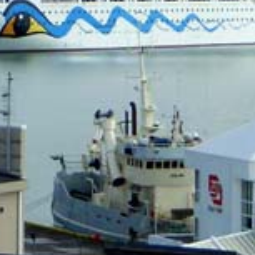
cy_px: -78
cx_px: 58
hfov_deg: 5.2
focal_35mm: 334
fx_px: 2784
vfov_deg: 5.2
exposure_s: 1/125
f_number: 7.7
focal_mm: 17.4
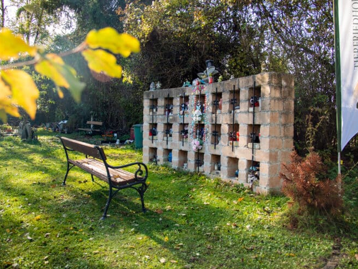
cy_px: 130
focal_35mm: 27
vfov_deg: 51.4
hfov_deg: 65.3
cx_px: 179
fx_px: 279
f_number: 4.5
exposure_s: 1/60
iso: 50
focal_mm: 24
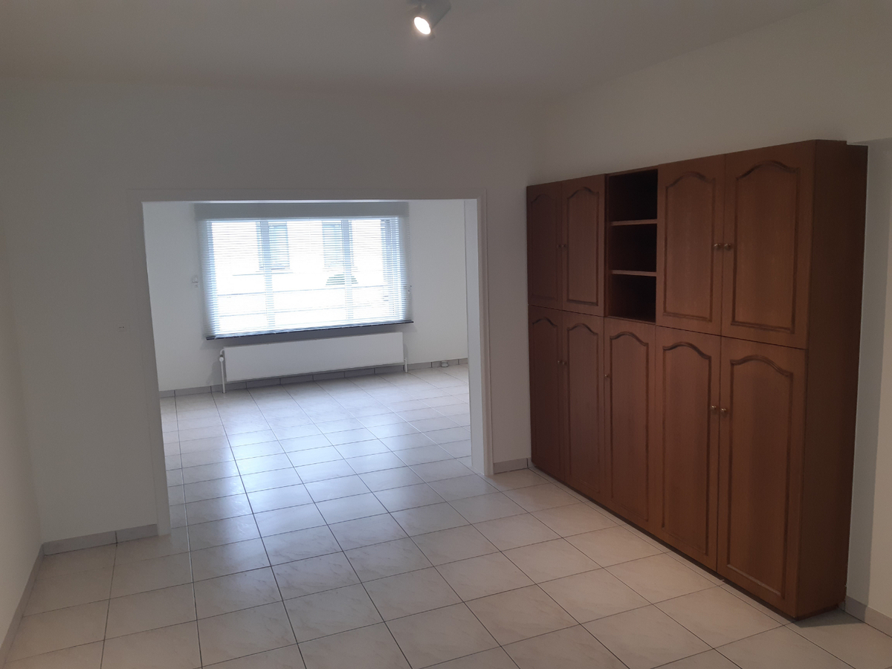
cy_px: 334
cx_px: 446
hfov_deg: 67.3
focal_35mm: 26
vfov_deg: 53.1
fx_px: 670
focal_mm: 3.92
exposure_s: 1/50
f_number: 1.7
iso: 80
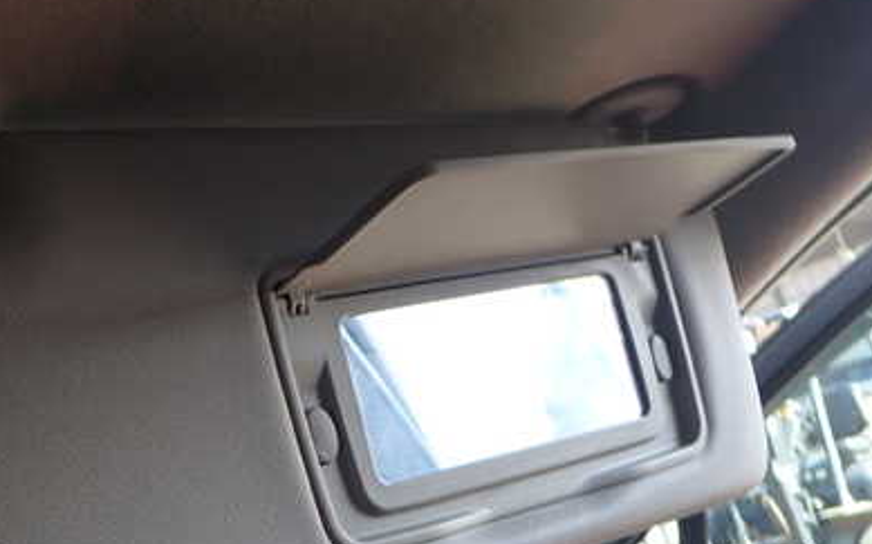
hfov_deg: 40.1
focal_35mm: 49
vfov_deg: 26.2
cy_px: 363
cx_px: 233
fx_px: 1164
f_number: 2.3
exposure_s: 1/125
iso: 100
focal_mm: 5.4
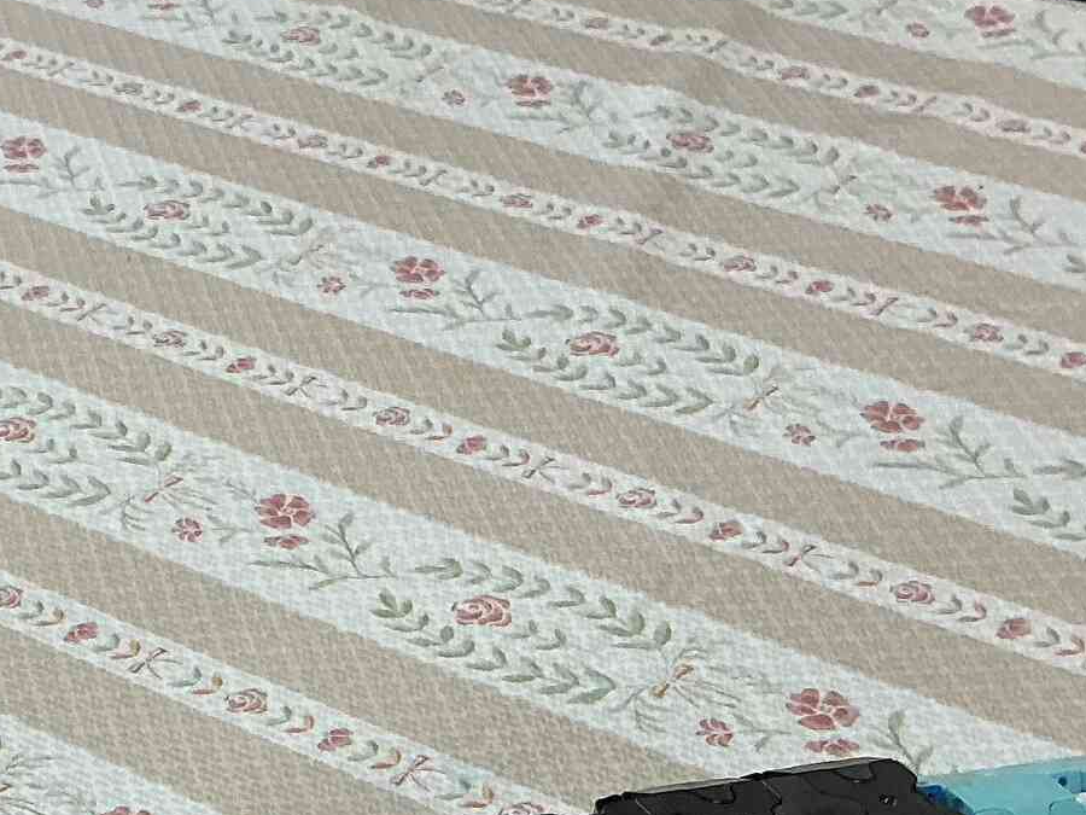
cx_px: 14
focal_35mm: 91
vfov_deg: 15.6
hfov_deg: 20.9
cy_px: 1009
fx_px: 2855
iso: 64
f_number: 1.8
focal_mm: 3
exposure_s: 1/120
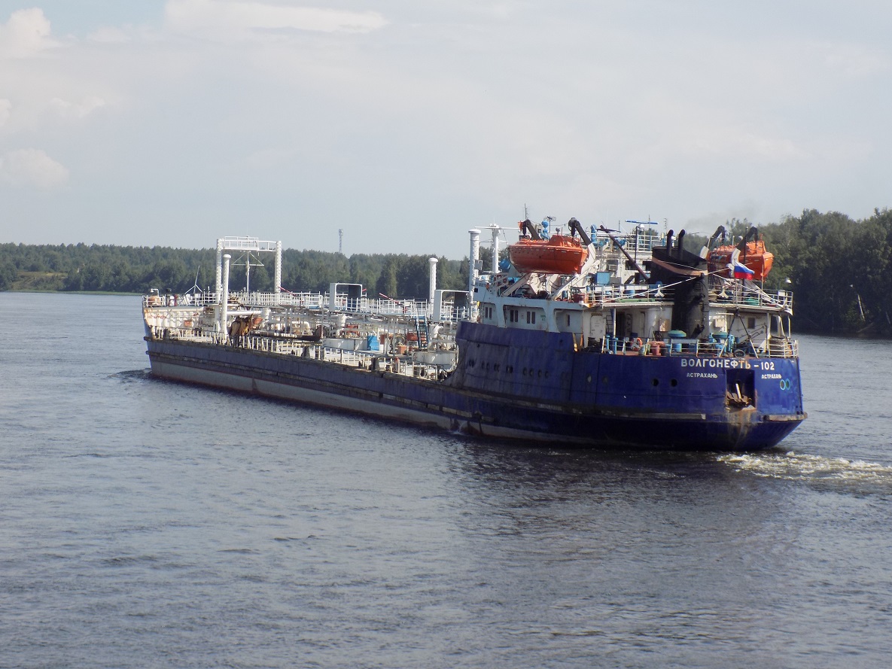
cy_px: 334
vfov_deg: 15.2
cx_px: 446
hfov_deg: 20.2
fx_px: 2500
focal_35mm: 97
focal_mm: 17.2
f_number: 4.6
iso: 80
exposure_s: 1/500
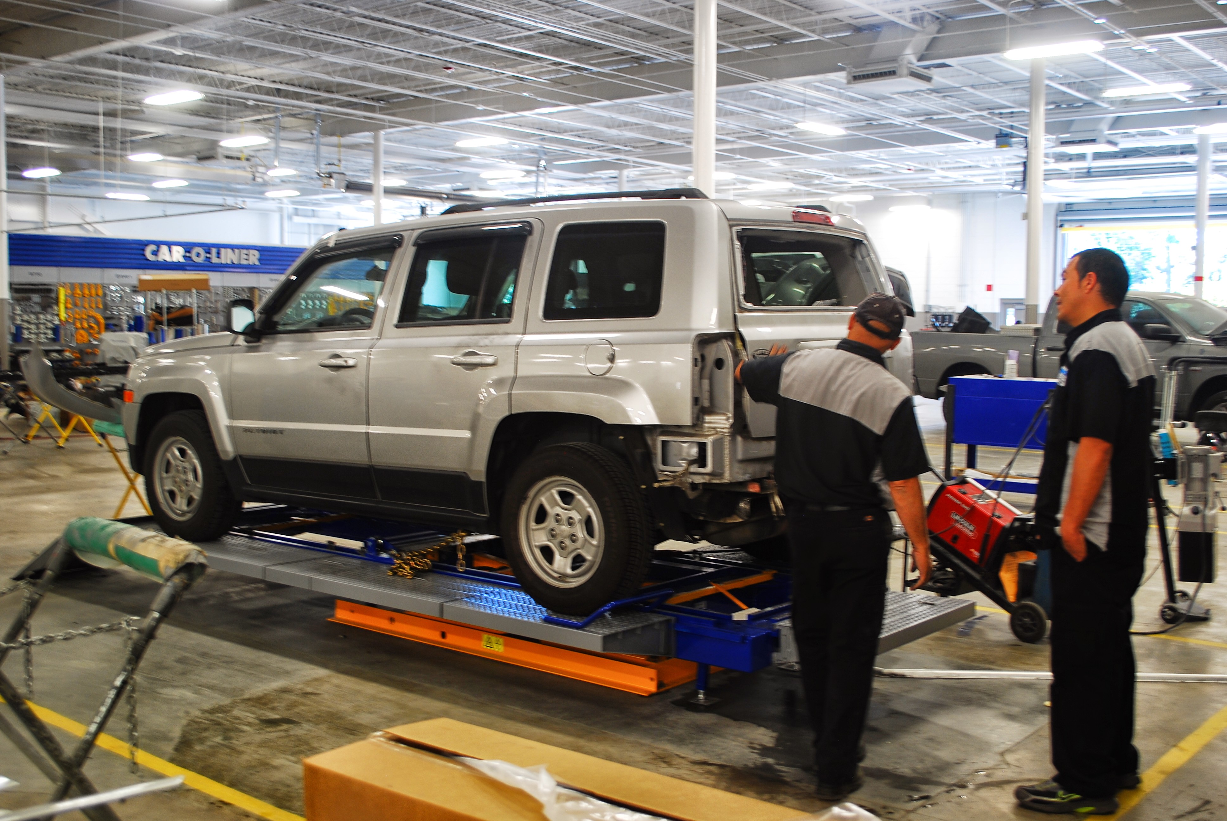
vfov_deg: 34.3
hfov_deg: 49.5
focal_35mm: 39
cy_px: 410
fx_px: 1331
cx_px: 614
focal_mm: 26
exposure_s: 1/10
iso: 100
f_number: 4.2
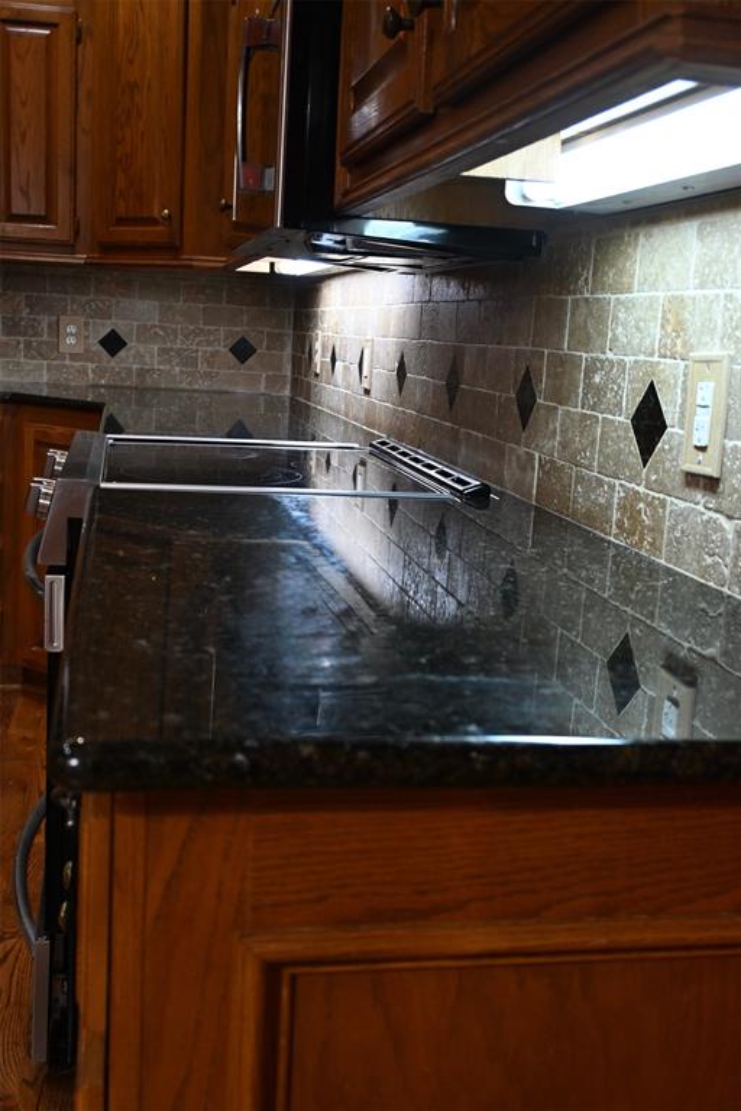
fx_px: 1204
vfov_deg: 49.6
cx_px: 370
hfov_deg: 34.2
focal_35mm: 39
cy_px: 556
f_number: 5
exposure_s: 1/40
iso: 720
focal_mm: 26
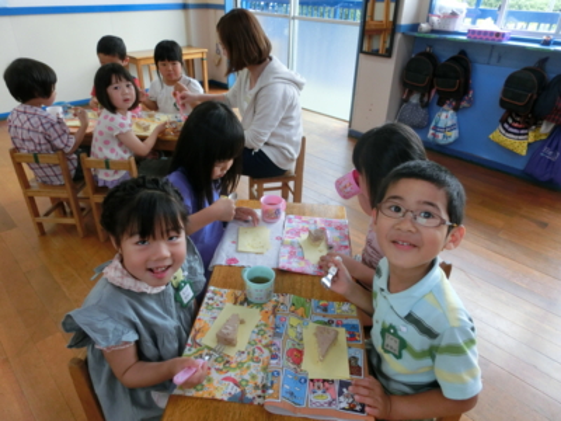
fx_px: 389
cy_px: 210
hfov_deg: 71.6
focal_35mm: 24
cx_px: 280
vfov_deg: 56.8
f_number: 3
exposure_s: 1/125
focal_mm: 4.24
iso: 200
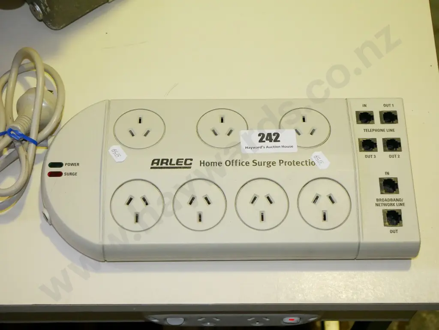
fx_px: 837
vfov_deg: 22.3
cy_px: 165
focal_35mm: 66
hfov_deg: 29.4
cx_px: 220
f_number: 5.6
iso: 3200
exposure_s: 1/160
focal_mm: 33
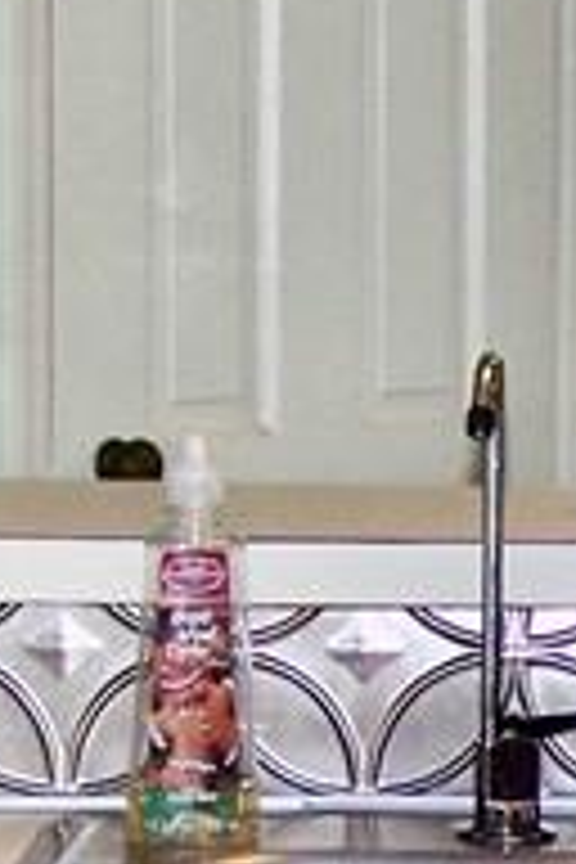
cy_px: 868
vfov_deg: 9.7
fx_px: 5064
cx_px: 792
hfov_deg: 6.4
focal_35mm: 211
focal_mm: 6.3
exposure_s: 1/60
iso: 80
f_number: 2.8
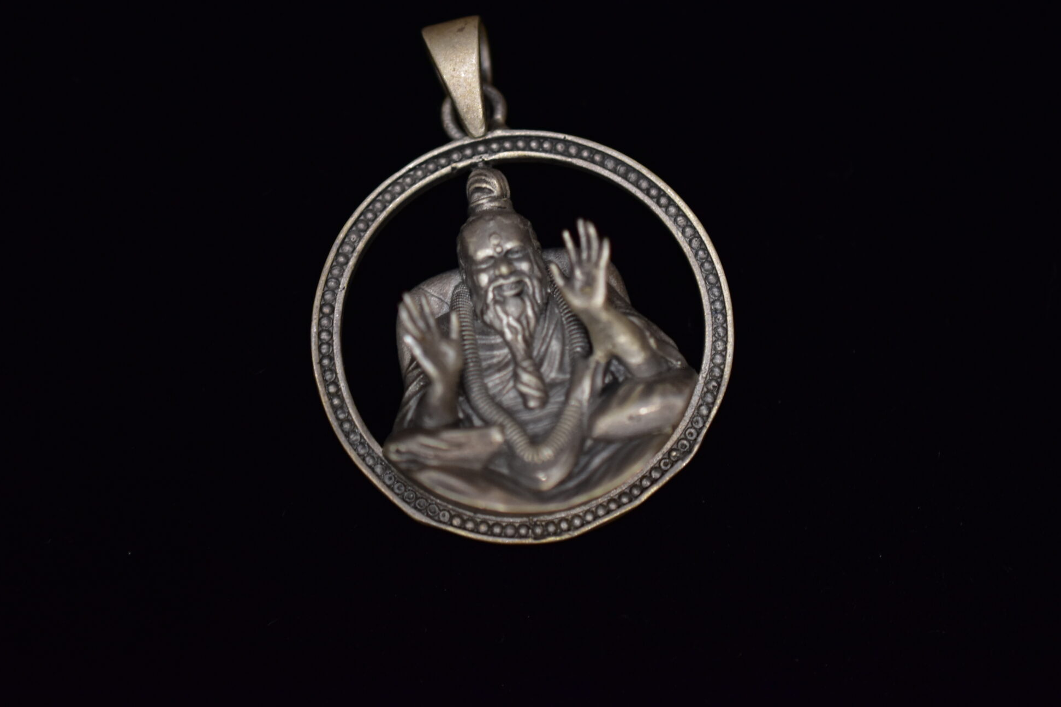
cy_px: 265
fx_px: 2328
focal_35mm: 79
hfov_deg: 25.7
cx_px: 555
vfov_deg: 17.3
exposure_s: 1/160
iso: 800
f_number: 3.2
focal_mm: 40
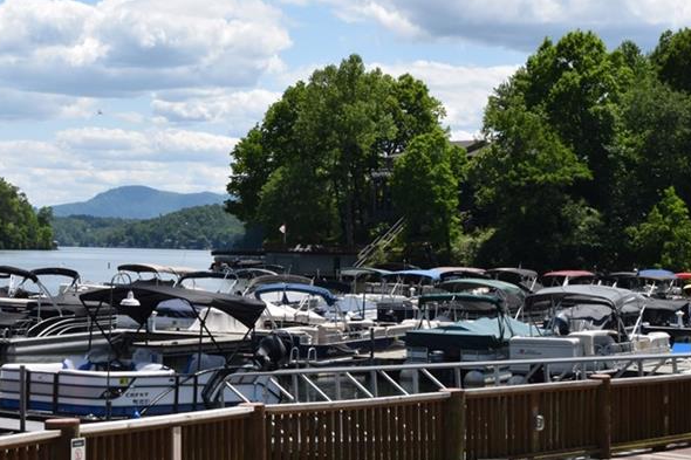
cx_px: 112
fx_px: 1900
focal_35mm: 99
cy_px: 229
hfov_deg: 20.3
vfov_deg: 13.8
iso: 200
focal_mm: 38
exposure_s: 1/100
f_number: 20
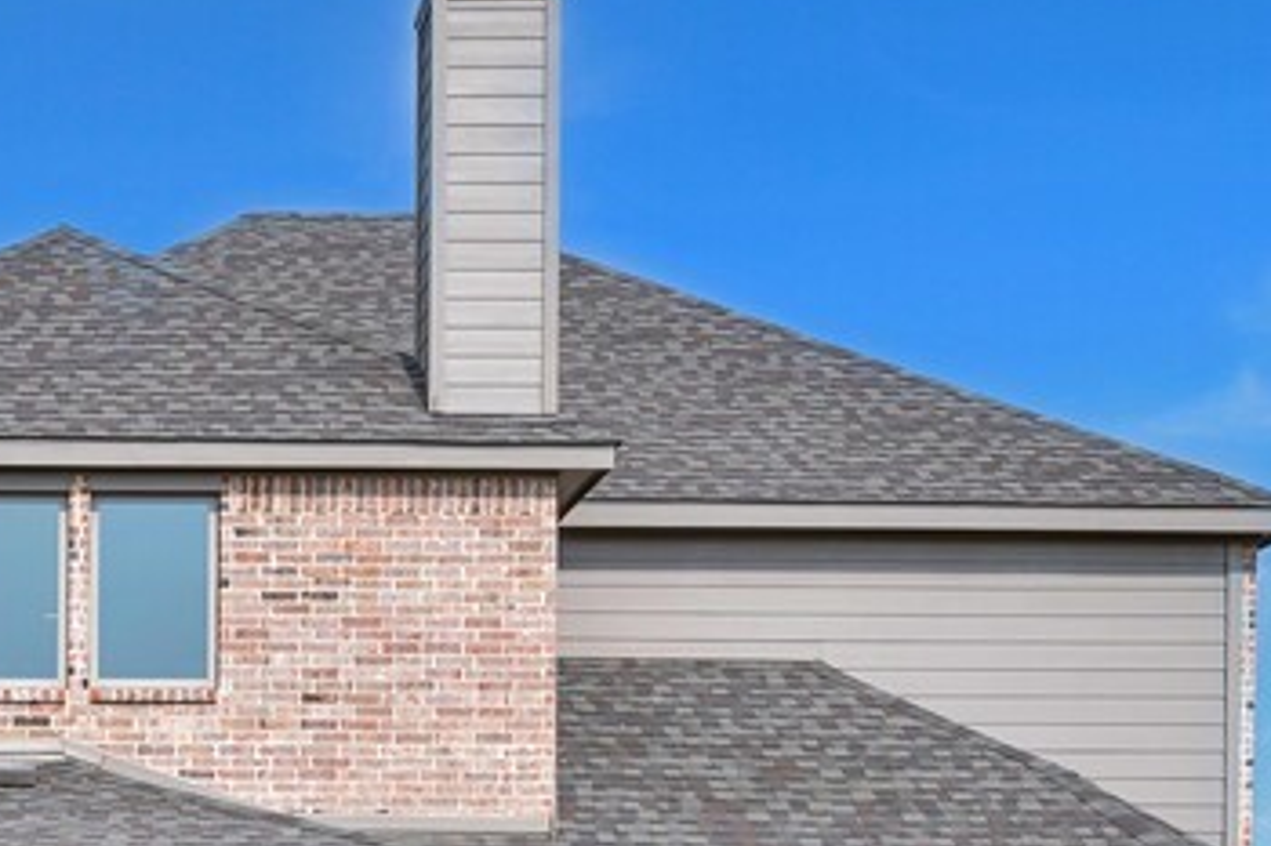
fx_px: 2894
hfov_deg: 23.7
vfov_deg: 15.7
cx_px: 0
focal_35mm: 82
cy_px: 1127
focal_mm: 28
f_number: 8
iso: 100
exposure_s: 1/400
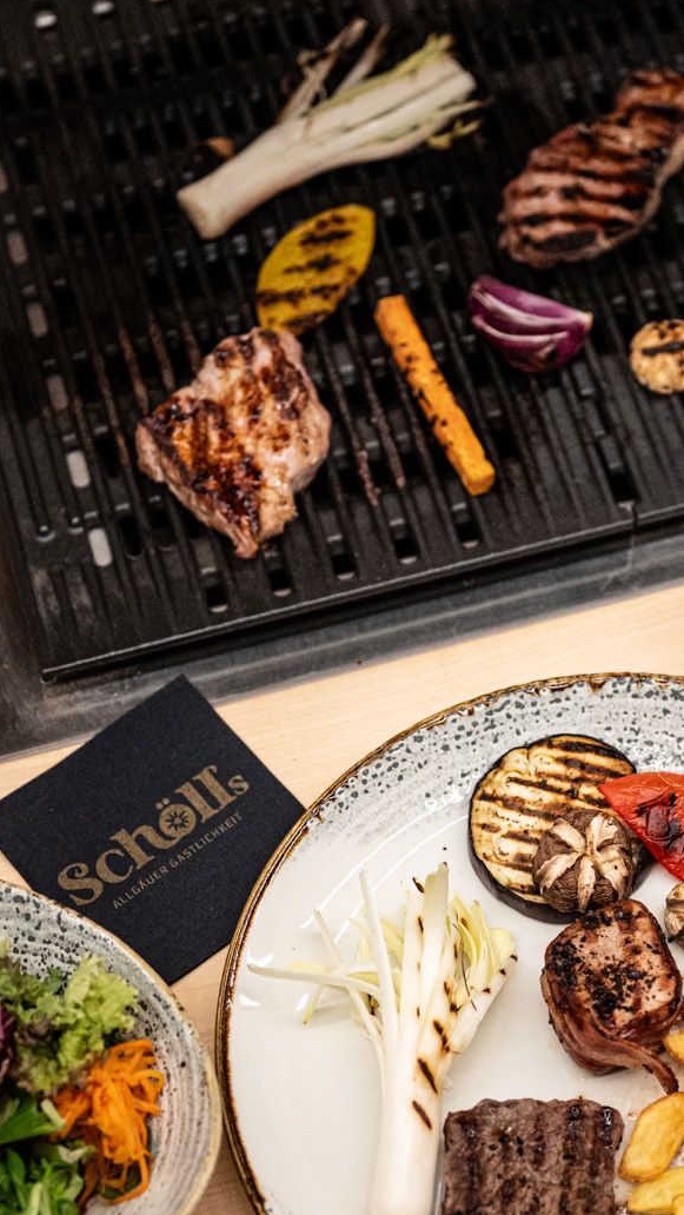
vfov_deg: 20.5
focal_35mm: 104
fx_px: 3351
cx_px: 567
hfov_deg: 11.6
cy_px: 630
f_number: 1.8
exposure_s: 1/500
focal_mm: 50
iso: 500
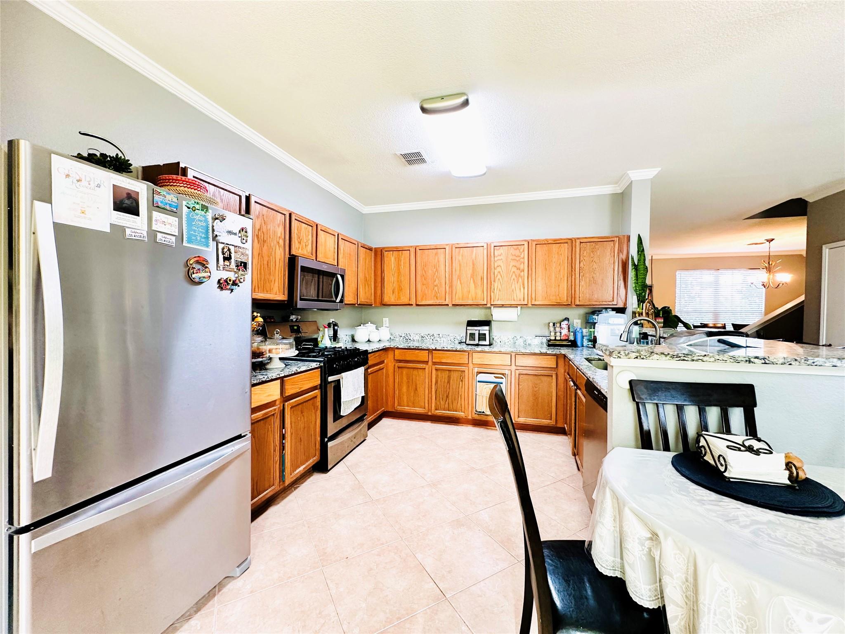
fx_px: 342
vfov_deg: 85.7
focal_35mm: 14
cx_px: 422
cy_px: 317
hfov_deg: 102.1
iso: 200
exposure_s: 1/60
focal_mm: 2.22
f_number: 2.2
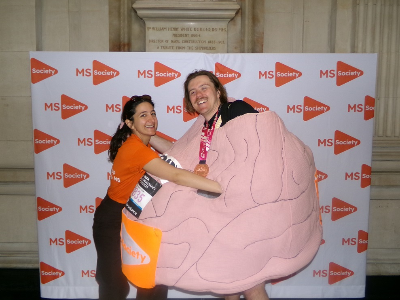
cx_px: 201
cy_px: 154
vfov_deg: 48.2
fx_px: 335
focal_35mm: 29
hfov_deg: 61.7
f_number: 3.8
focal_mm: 5
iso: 200
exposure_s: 1/34
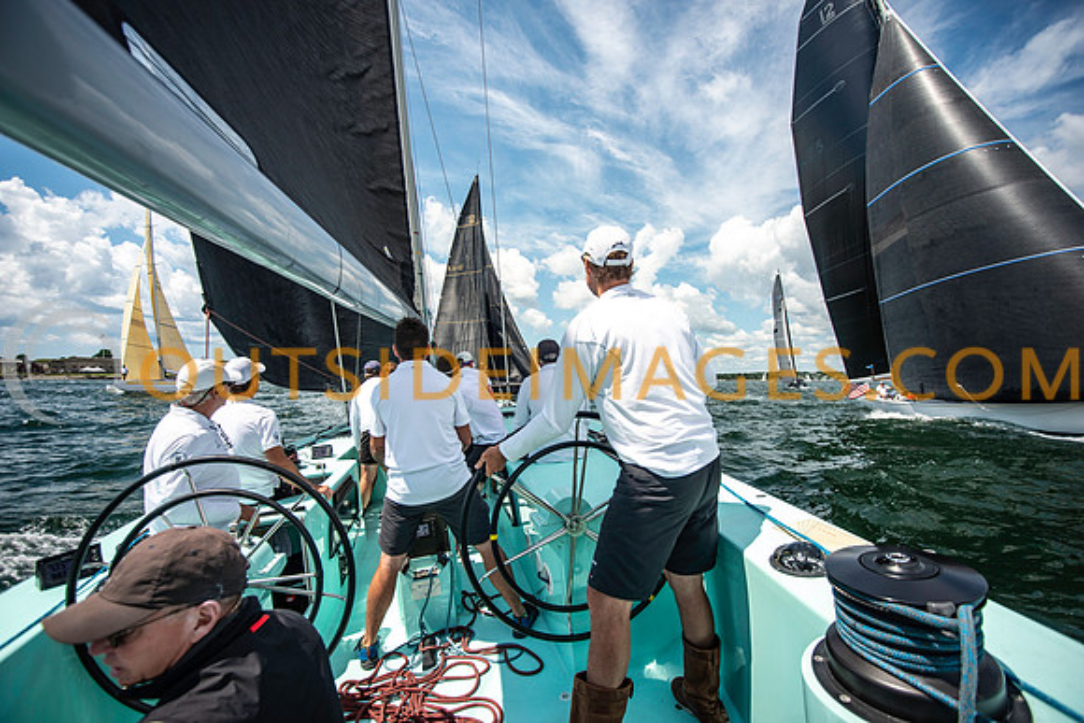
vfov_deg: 77.4
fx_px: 452
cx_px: 542
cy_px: 362
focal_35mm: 15
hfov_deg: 100.4
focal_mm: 15
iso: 250
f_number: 5.6
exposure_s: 1/1250
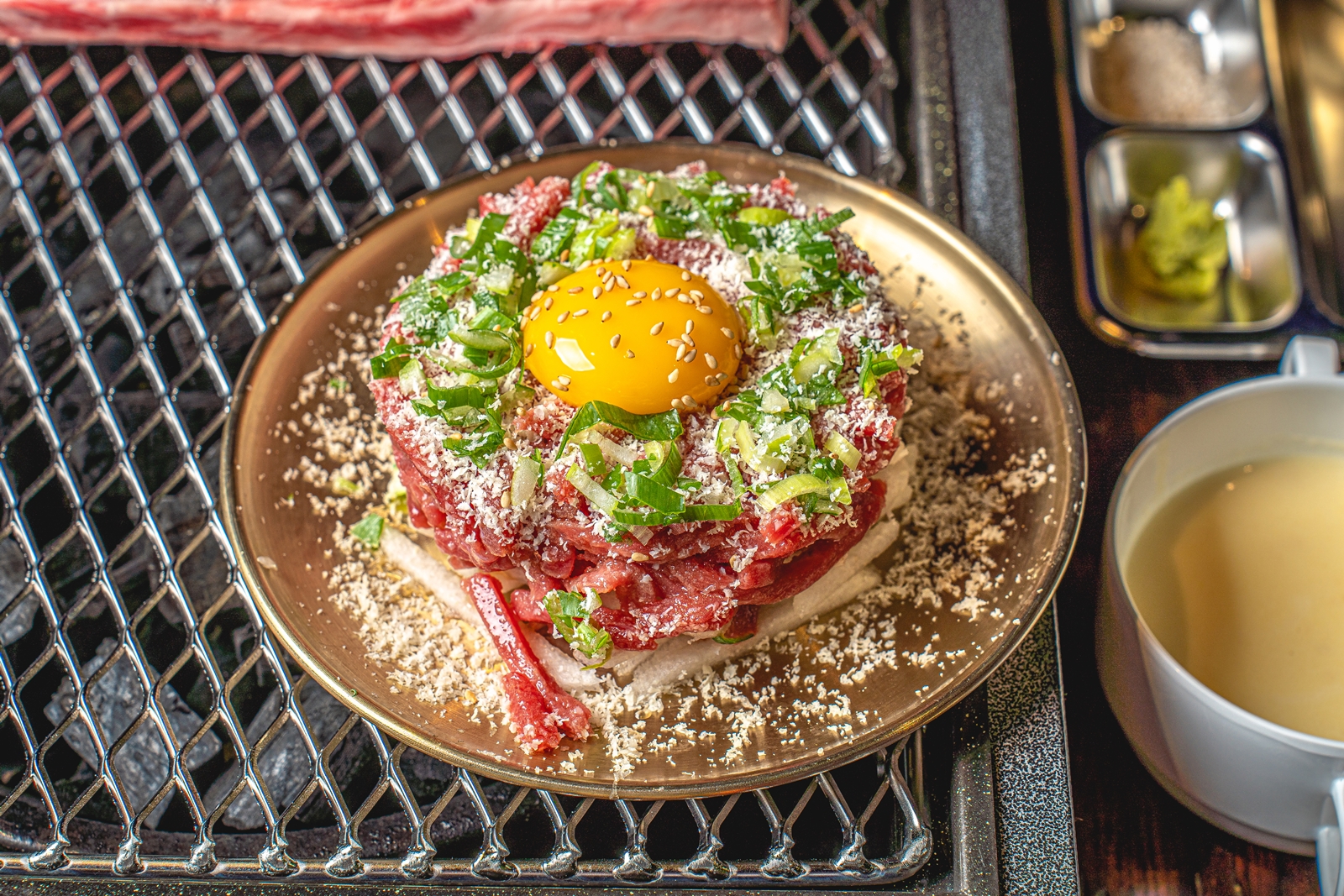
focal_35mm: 74
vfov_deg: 18.4
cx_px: 672
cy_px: 448
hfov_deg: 27.3
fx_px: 2763
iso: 100
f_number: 8
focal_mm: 74
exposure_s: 1/125
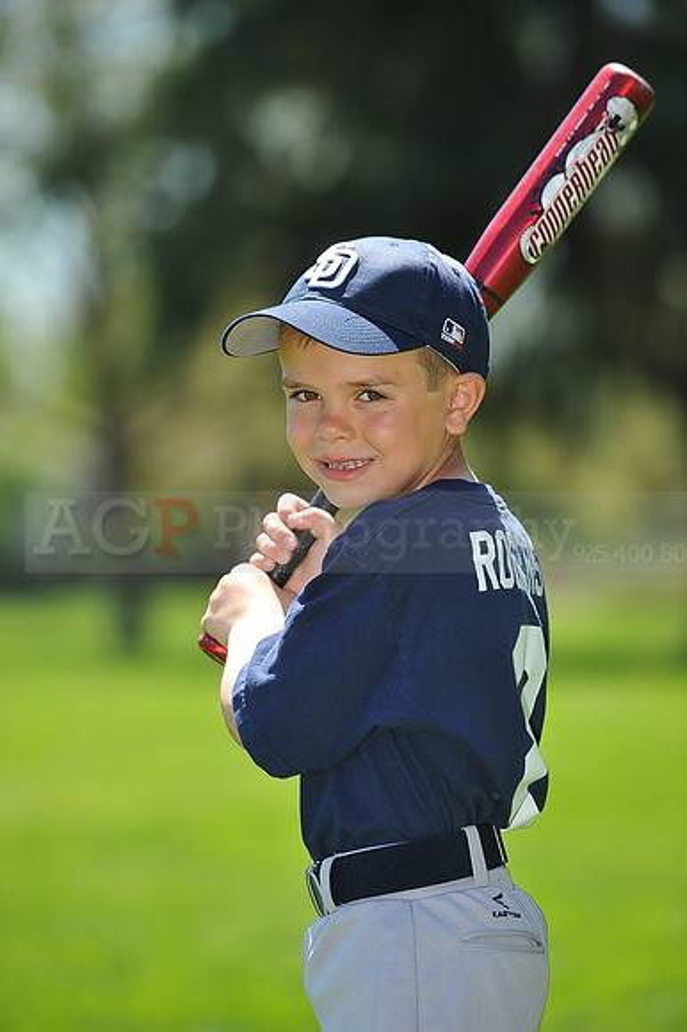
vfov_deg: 10.3
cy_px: 516
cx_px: 344
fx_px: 5731
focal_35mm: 200
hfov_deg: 6.9
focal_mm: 200
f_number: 4.5
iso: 200
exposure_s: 1/640
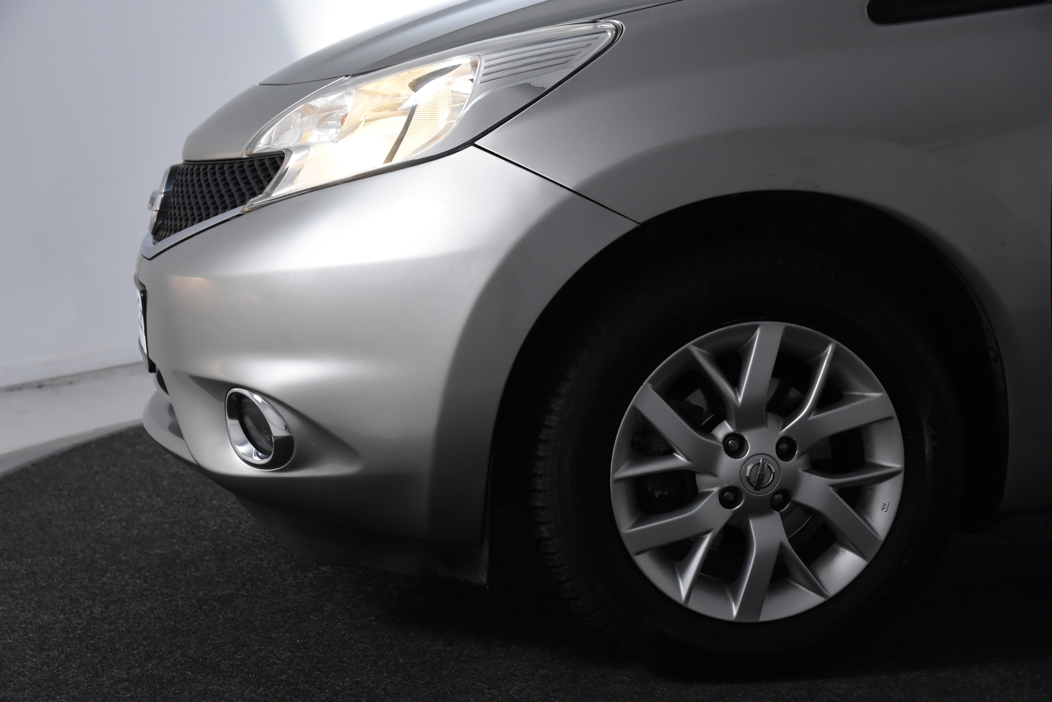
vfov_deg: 22.6
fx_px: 1753
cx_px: 526
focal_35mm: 60
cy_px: 351
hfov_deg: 33.4
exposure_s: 1/160
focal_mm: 40
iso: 1600
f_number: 6.3
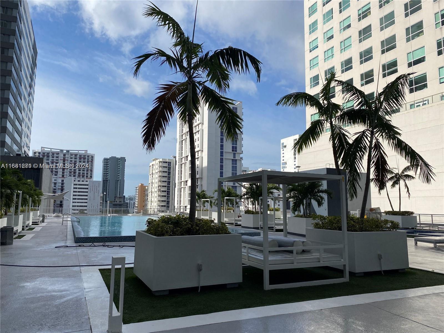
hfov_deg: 67.3
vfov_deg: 53.1
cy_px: 166
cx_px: 222
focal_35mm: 26
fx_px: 333
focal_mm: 4.25
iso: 32
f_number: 1.8
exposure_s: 1/4115
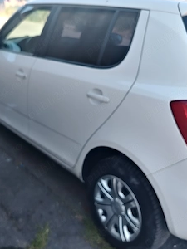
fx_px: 288
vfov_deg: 46.7
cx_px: 83
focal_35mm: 40
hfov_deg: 35.9
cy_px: 113
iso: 100
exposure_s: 1/150
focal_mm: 5.25
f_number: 1.75
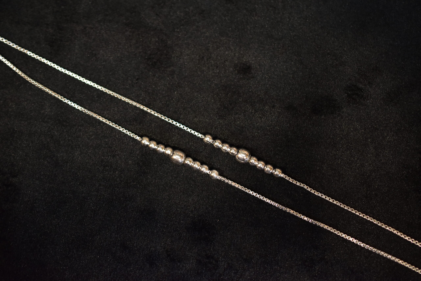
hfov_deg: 33.4
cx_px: 210
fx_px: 702
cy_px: 140
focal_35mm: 60
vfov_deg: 22.6
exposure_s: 1/100
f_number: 3
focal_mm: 40
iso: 800
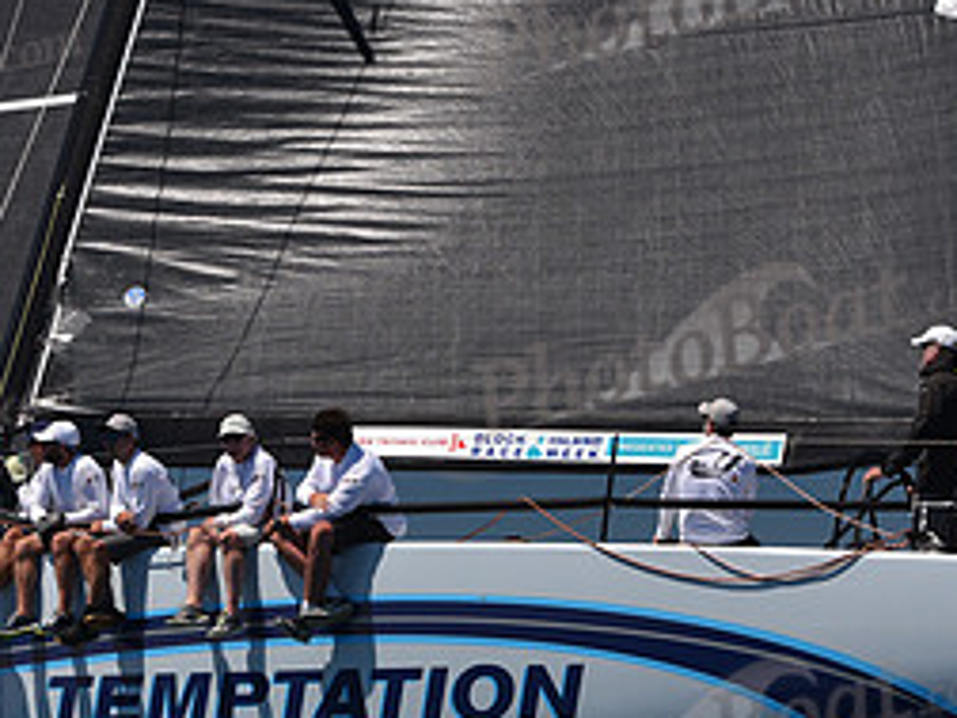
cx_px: 281
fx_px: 4285
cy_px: 591
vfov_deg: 9.5
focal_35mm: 155
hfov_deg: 12.7
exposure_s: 1/800
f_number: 7.1
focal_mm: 70
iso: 250
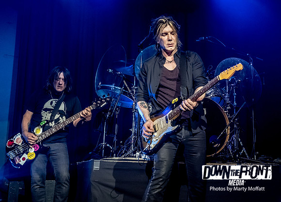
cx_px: 178
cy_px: 100
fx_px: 392
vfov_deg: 29.0
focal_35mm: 49
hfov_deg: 39.2
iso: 1600
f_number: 4.5
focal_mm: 19
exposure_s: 1/250
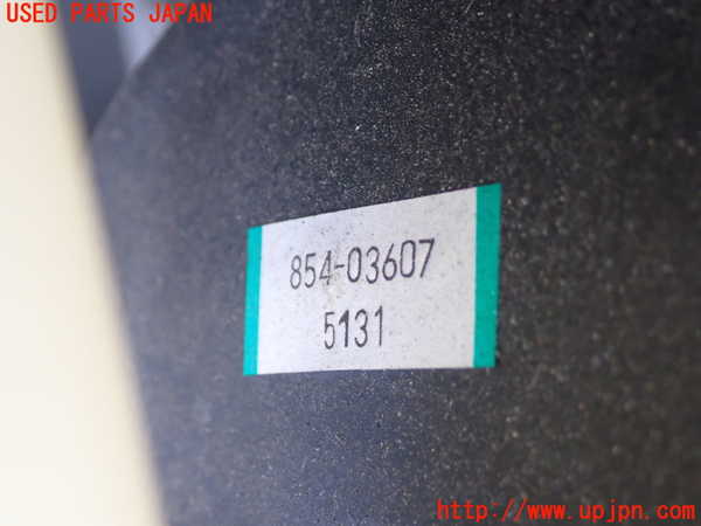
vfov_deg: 20.7
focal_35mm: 71
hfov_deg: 27.4
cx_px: 350
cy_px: 263
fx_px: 1438
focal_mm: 12.73
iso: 1000
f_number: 3.9
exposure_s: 1/15
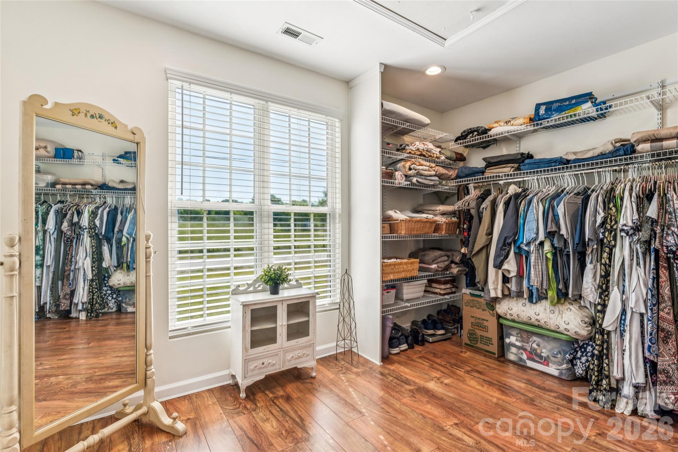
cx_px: 339
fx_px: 309
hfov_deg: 95.3
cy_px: 226
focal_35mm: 16
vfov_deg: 72.4
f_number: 13
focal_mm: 16.4
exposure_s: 1/25
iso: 100
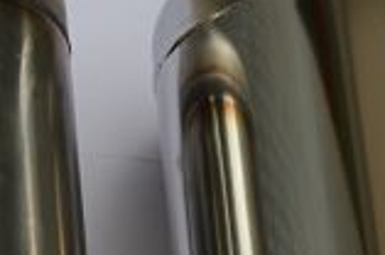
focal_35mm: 230
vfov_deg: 5.9
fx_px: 2455
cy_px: 246
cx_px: 83
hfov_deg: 9.0
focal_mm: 48
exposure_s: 1/125
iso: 280
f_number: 5.6
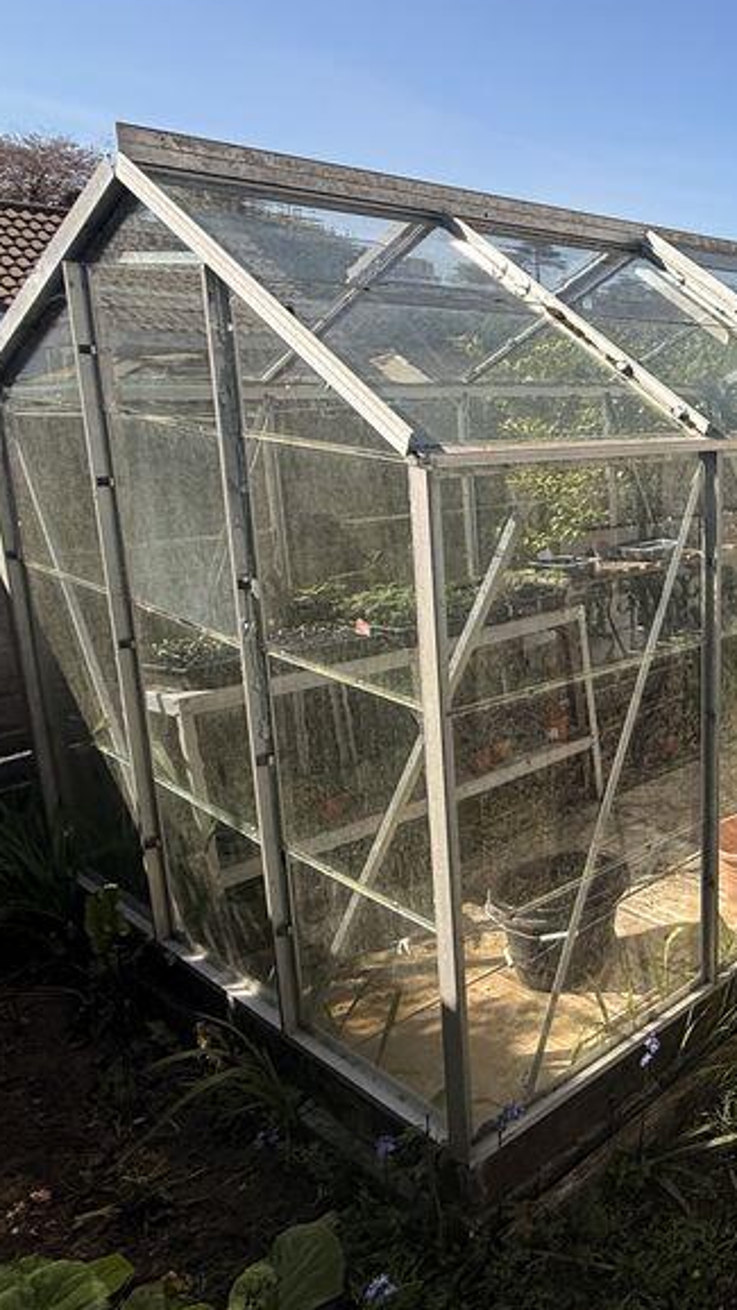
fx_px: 938
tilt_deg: -10.9
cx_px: 1041
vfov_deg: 69.4
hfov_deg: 30.0
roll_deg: -4.2
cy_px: 548
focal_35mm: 27
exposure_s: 1/1431
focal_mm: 2.22
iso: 50
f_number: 2.2
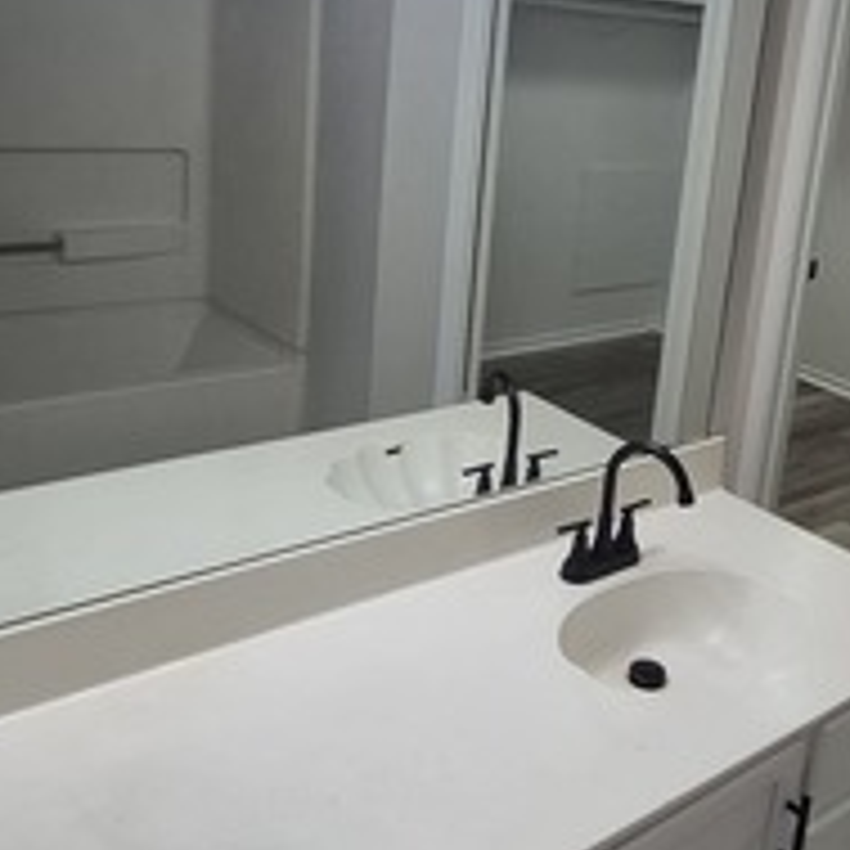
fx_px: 1083
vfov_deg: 42.5
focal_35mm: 39
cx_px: 634
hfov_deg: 41.6
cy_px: 319
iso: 160
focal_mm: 1.74
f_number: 2.2
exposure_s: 1/60
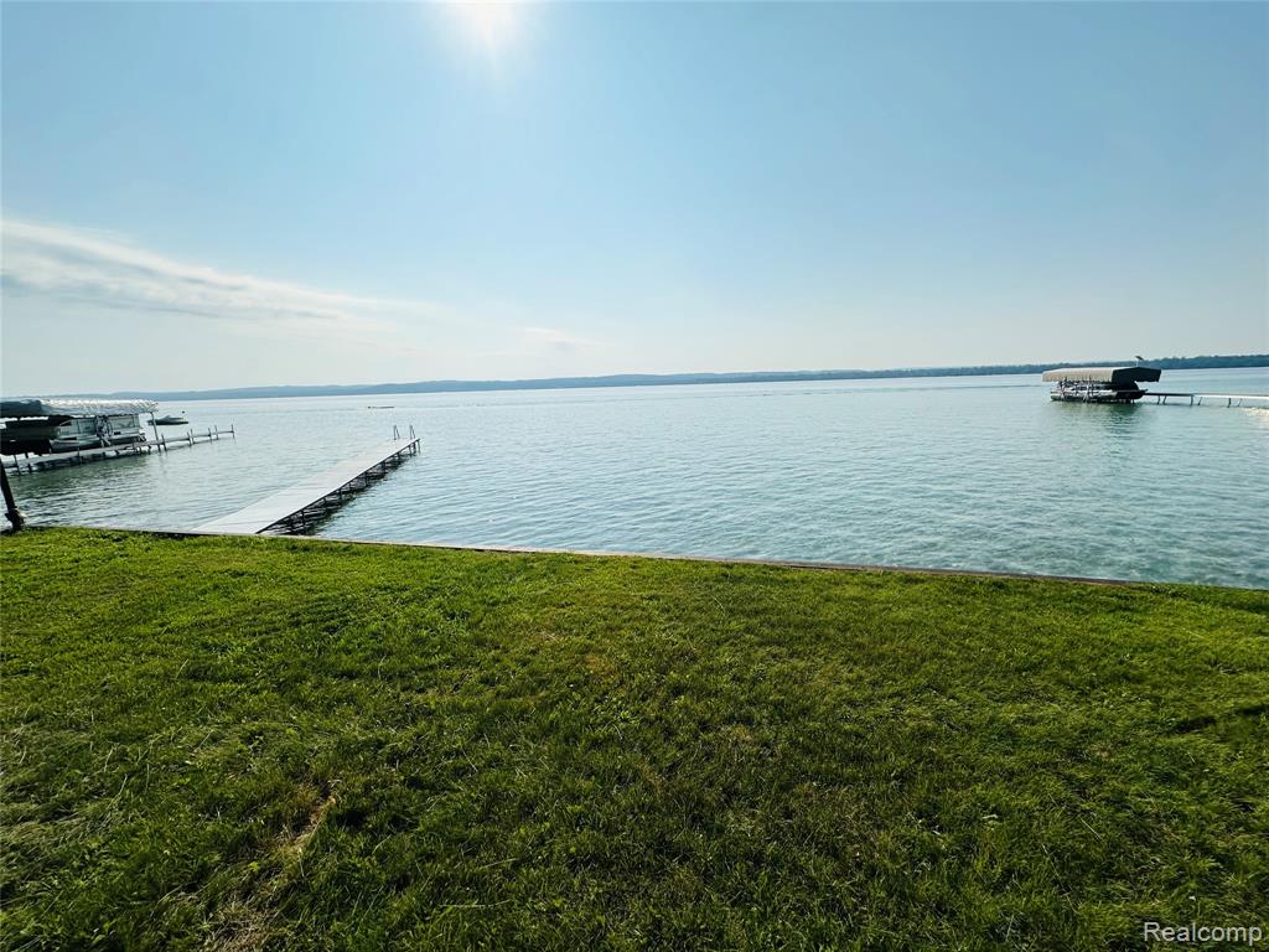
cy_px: 476
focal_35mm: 14
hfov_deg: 102.1
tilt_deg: -8.1
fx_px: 513
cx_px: 634
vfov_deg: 85.7
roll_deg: +2.8
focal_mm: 2.22
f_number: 2.2
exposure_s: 1/7813
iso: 50
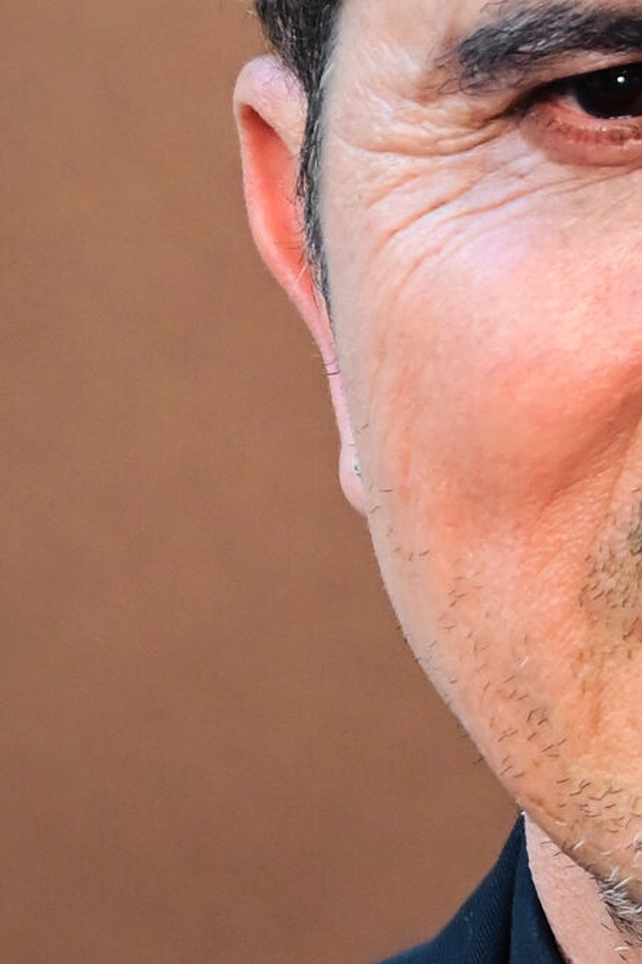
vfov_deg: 2.7
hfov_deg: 1.8
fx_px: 20376
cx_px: 990
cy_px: 642
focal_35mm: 761
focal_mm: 200
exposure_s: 1/200
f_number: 6.3
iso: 2500
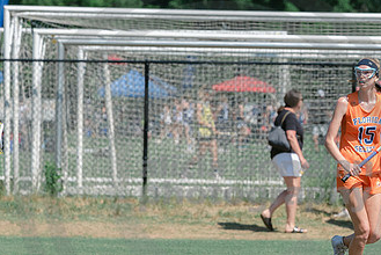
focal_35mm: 502
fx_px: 5317
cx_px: 357
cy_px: 143
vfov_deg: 2.7
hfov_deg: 4.1
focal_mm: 200
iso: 400
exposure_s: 1/2000
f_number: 5.6
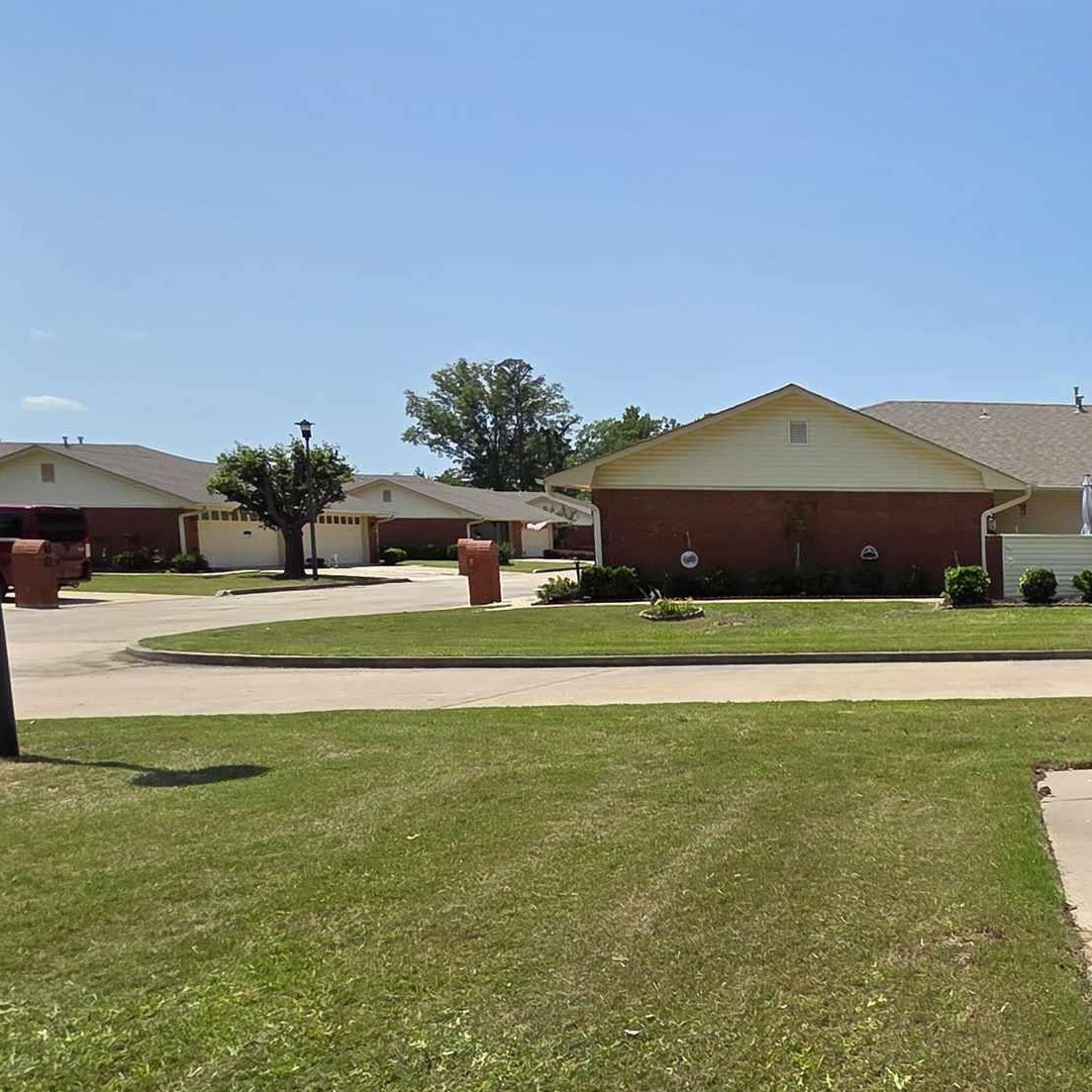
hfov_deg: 38.6
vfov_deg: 50.8
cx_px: 1290
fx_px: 1142
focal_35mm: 32
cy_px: 658
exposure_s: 1/2752
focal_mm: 2.2
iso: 50
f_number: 2.2
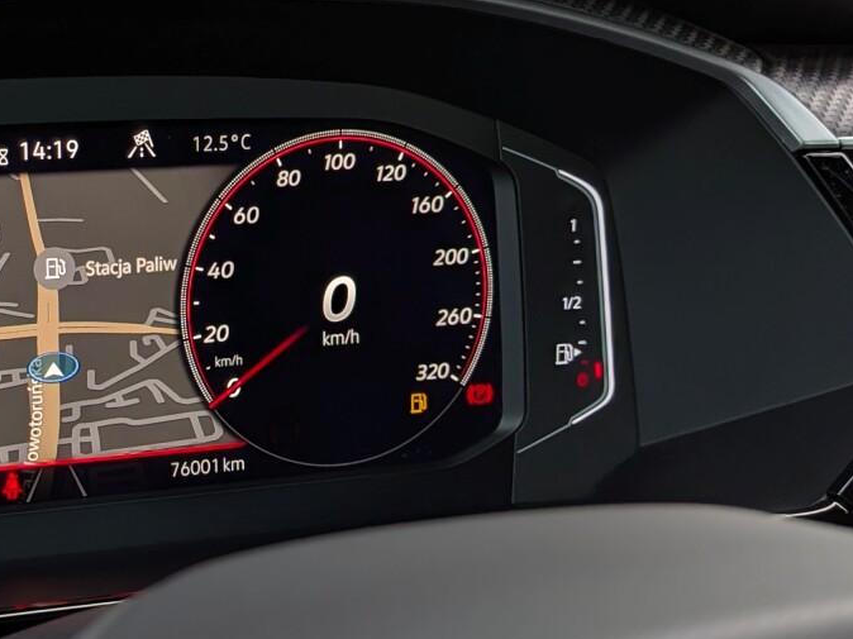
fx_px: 1404
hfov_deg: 31.6
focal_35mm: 57
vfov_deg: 25.5
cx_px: 27
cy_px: 230
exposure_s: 1/84
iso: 42
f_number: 1.7
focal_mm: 4.53
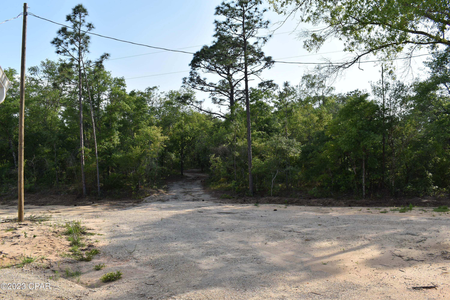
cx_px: 225
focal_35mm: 32
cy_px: 150
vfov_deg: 41.7
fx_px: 394
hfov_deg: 59.5
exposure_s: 1/200
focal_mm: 21
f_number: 10
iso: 100
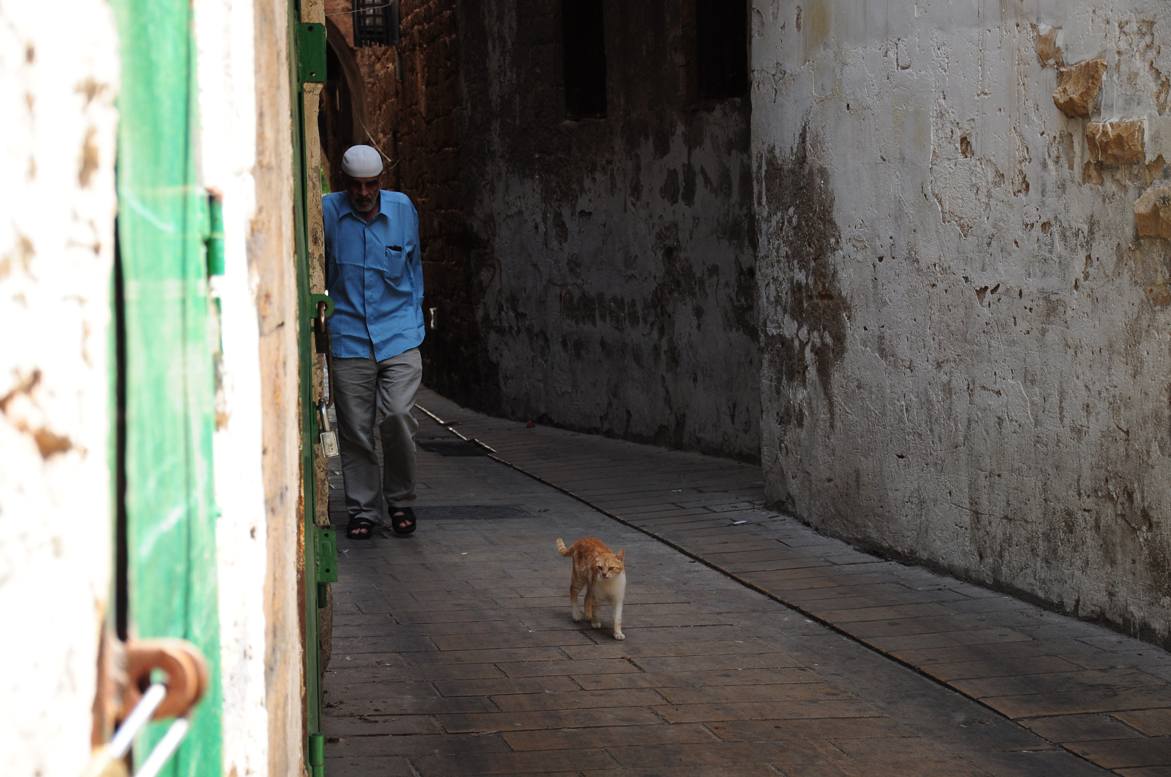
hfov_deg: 27.0
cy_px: 388
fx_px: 2436
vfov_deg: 18.1
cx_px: 586
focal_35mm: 75
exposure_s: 1/160
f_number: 4.8
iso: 200
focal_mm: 50
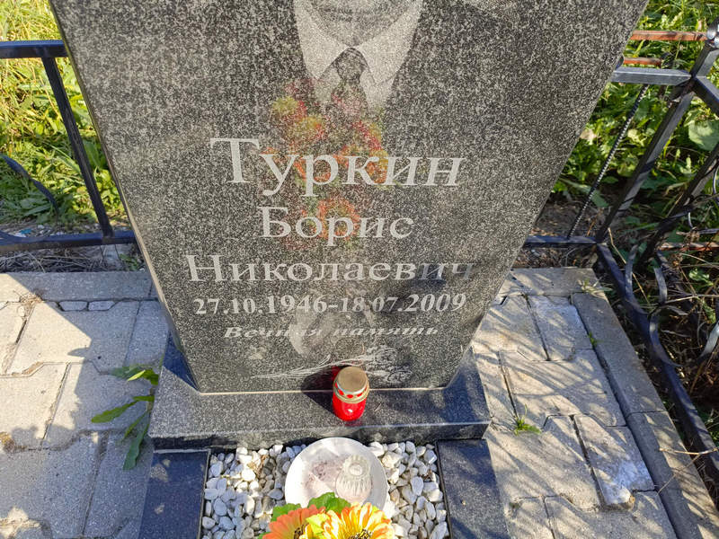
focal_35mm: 25
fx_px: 519
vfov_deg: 54.9
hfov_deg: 69.4
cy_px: 270
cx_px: 360
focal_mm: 4.76
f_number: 1.69
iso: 107
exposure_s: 1/396
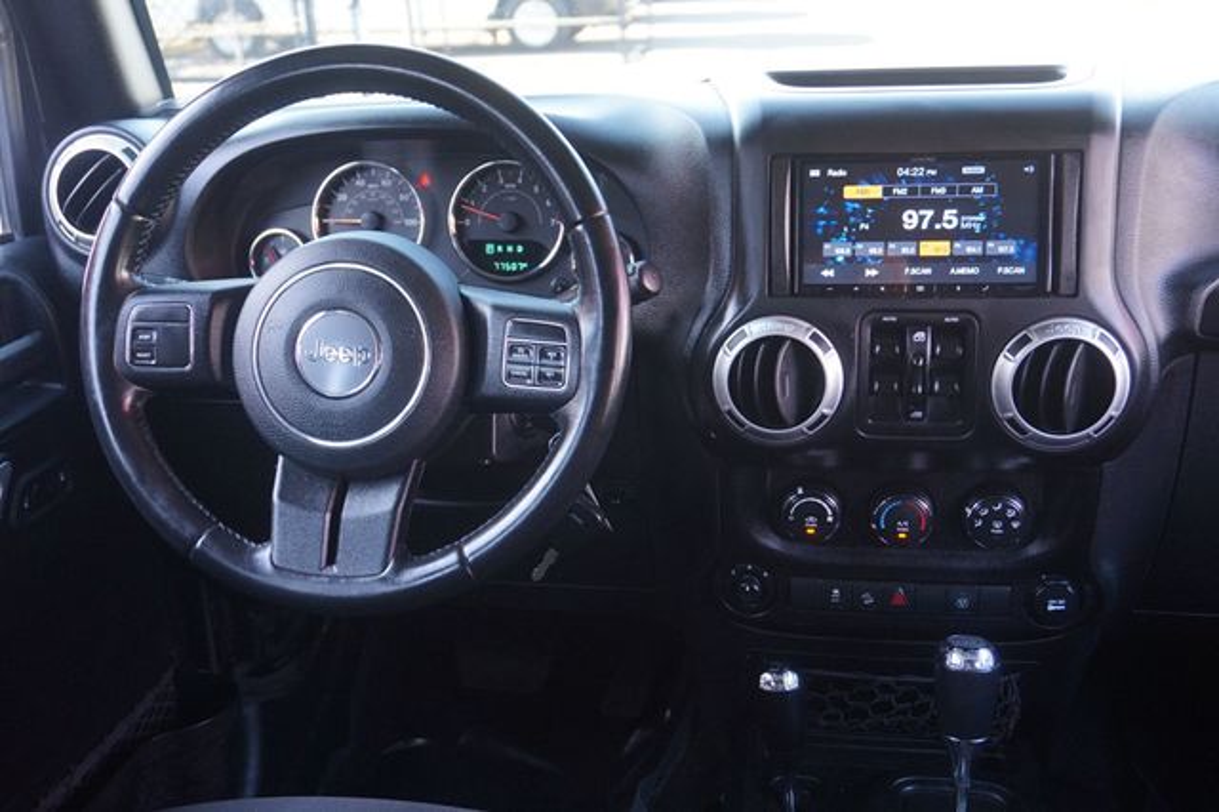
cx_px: 610
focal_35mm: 38
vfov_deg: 35.5
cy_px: 406
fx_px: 1269
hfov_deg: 51.3
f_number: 4.5
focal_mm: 25
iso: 640
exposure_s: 1/60
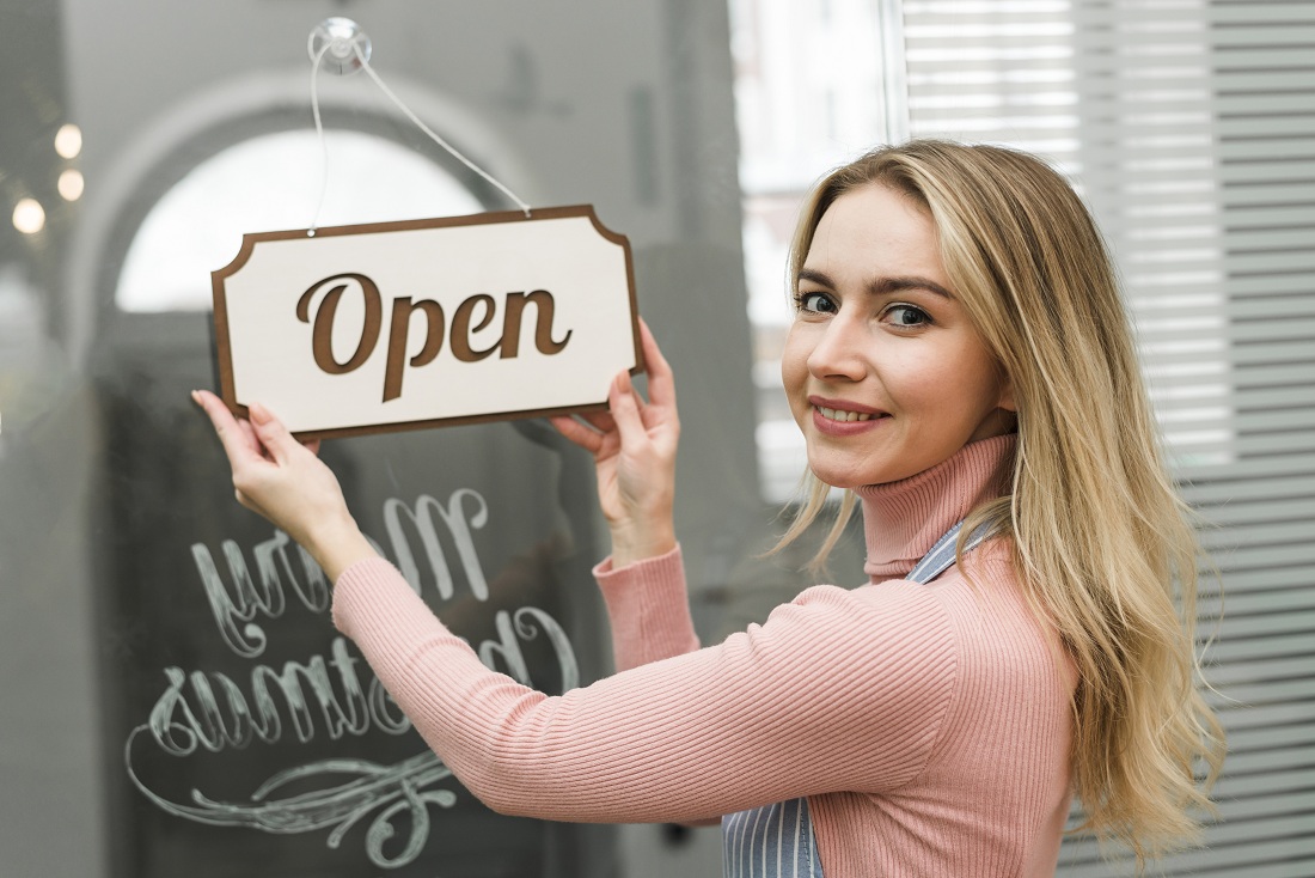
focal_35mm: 50
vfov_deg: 27.0
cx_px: 658
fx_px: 1827
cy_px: 439
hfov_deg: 39.6
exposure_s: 1/125
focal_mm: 50
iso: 320
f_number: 2.8
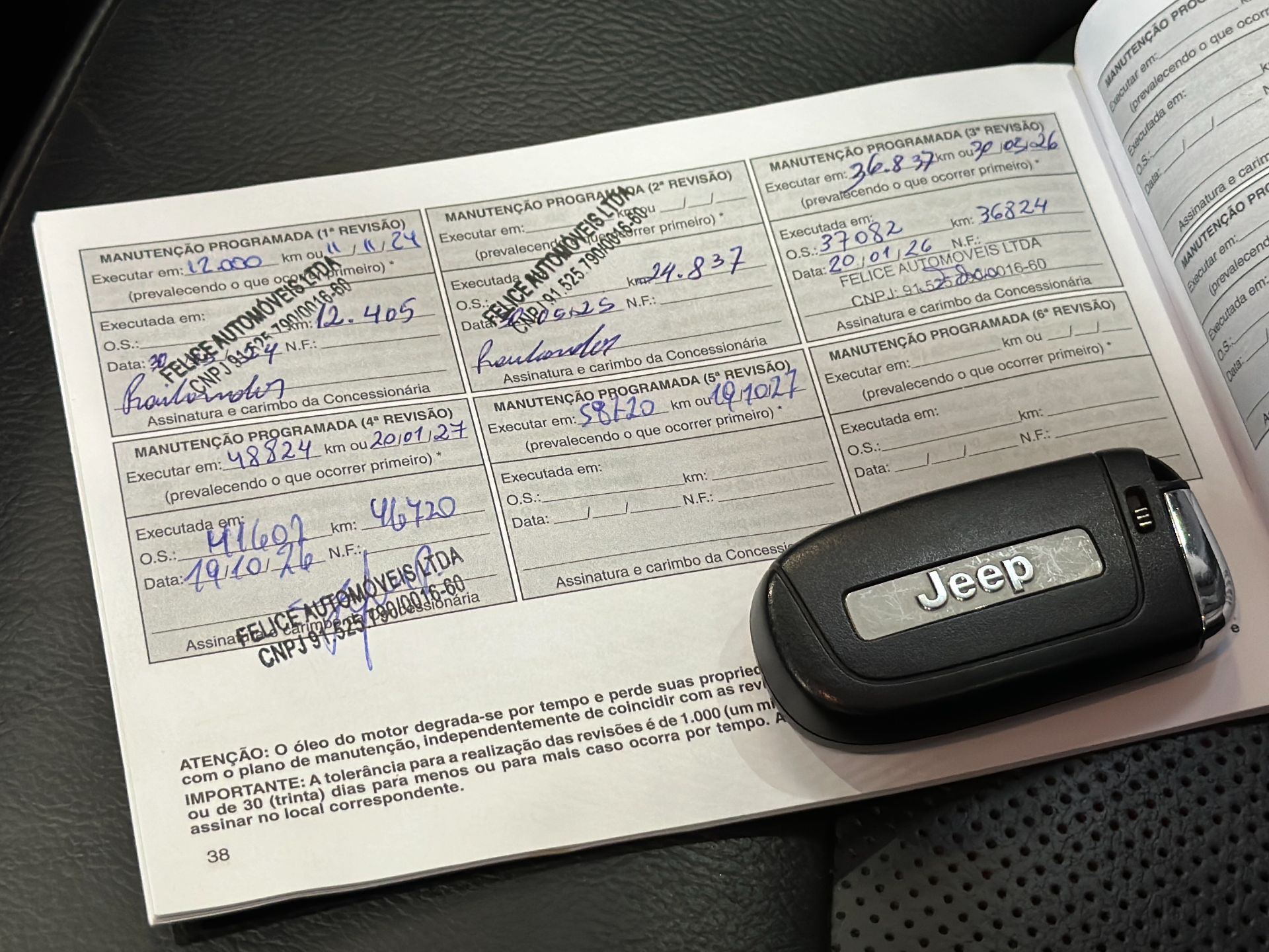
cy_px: 476
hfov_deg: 39.7
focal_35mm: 48
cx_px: 634
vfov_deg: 30.3
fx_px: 1760
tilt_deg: -56.2
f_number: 1.78
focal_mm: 6.86
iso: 100
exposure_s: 1/120
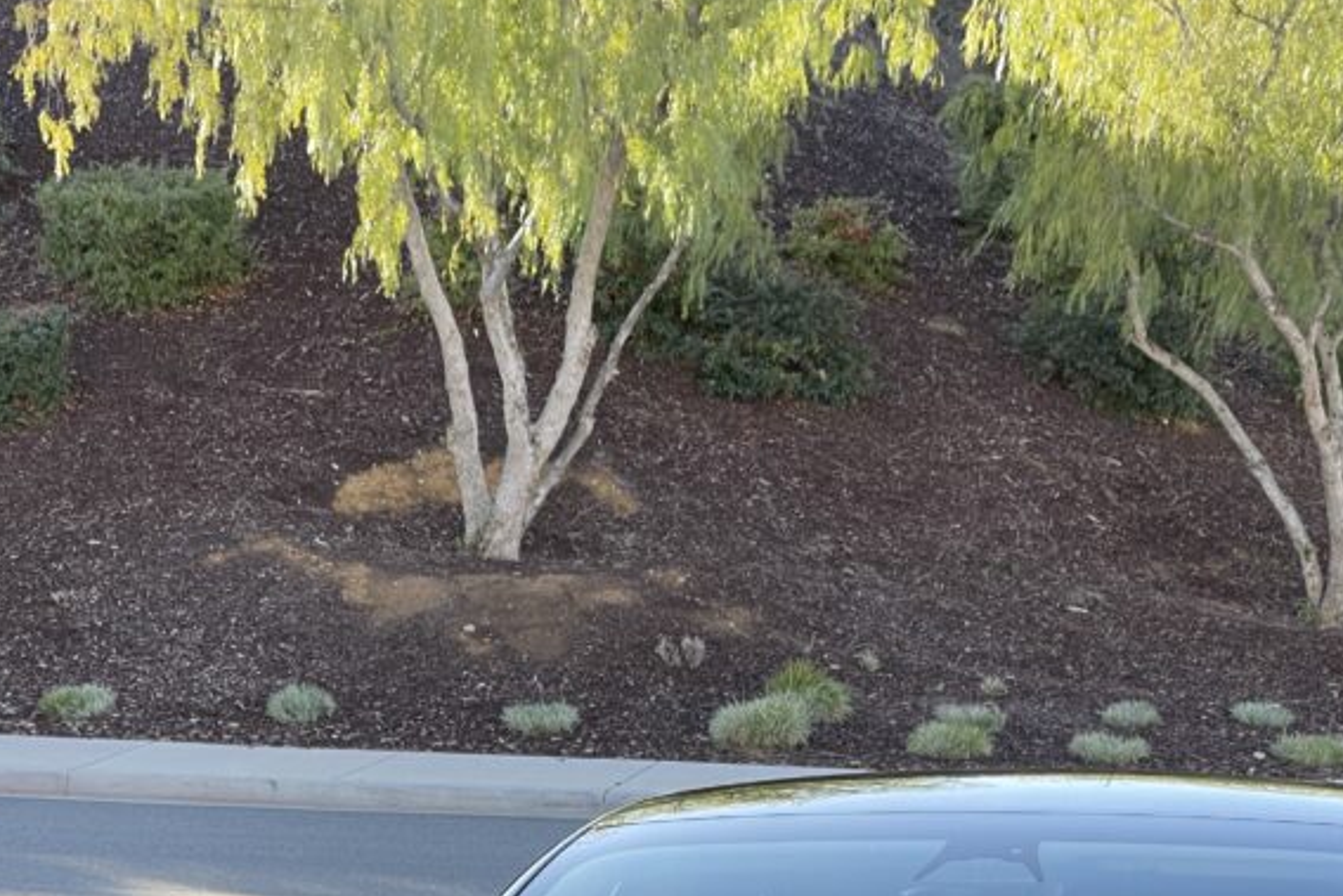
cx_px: 832
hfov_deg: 17.0
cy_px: 1166
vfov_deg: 11.1
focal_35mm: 120
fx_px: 4478
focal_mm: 7.5
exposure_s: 1/152
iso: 20
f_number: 2.2
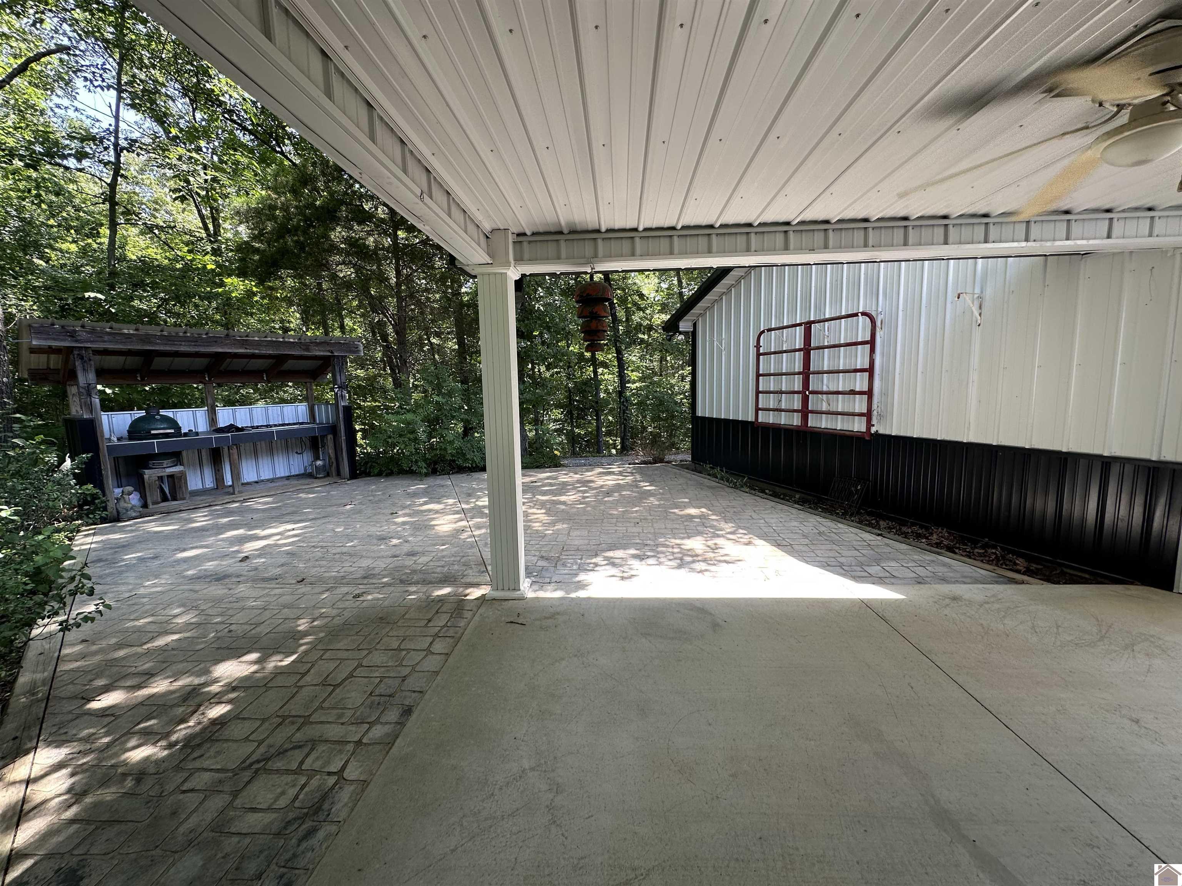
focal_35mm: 14
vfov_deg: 85.7
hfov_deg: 102.1
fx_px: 478
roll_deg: +0.9
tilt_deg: -6.7
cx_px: 591
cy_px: 443
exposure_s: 1/112
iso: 40
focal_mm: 2.22
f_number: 2.2
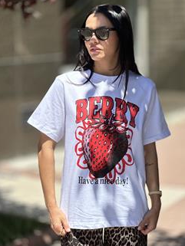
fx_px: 705
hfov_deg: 14.9
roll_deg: +0.3
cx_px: 104
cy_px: 126
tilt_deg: -9.2
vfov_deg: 19.8
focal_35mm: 99
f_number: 2.8
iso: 32
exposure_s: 1/1014
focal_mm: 9
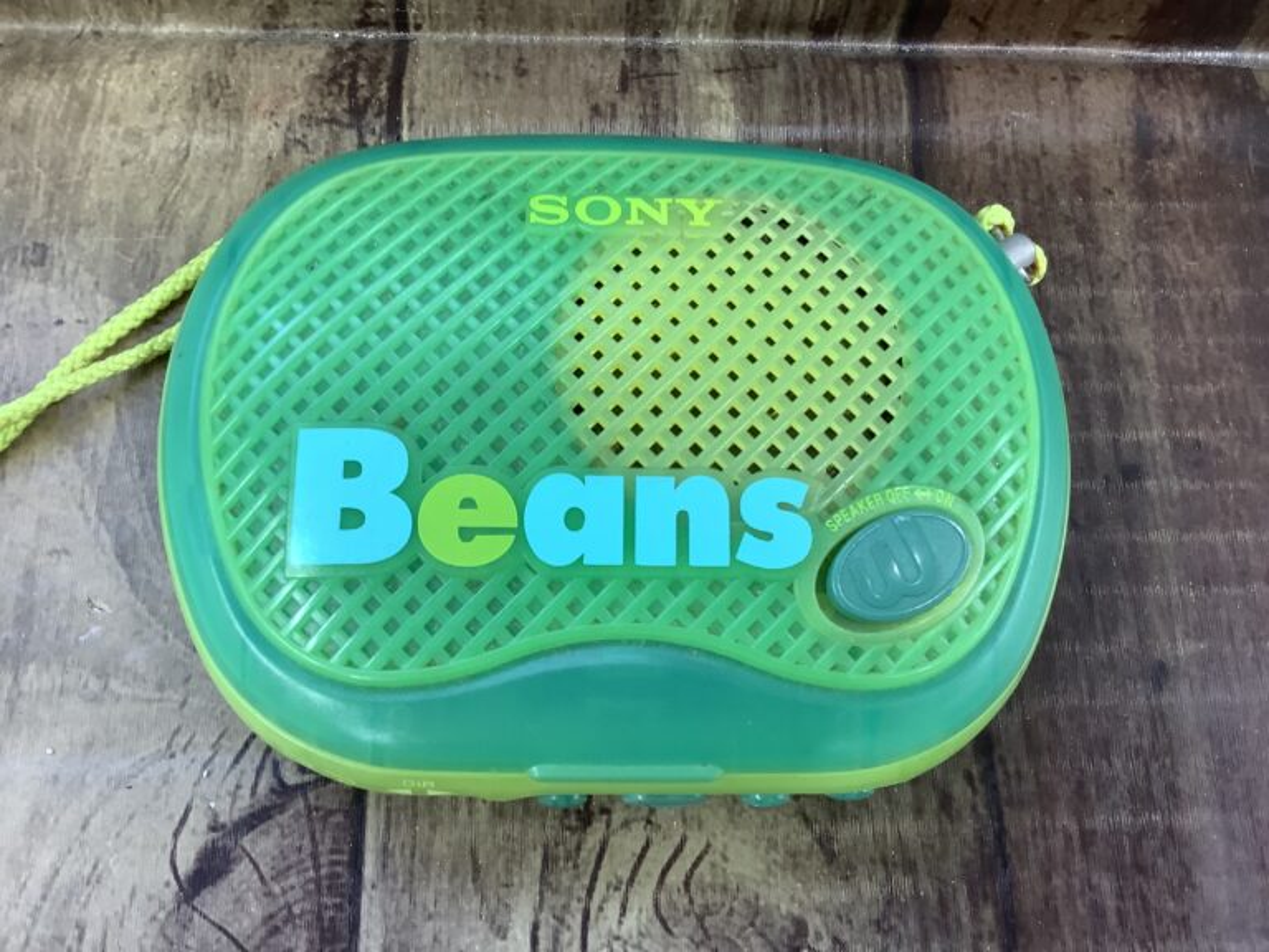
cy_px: 476
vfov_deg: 45.4
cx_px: 634
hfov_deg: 58.4
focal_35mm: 31
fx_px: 1136
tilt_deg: -70.6
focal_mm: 3.3
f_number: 2.4
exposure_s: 1/50
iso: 160
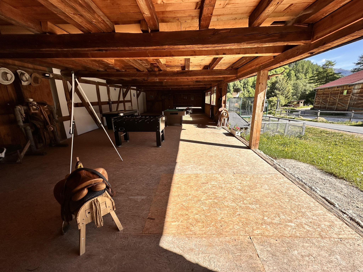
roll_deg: +1.3
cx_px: 182
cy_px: 136
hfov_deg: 102.1
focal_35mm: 14
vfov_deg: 85.7
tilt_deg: -13.2
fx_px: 147
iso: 40
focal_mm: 2.22
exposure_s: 1/1014
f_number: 2.2
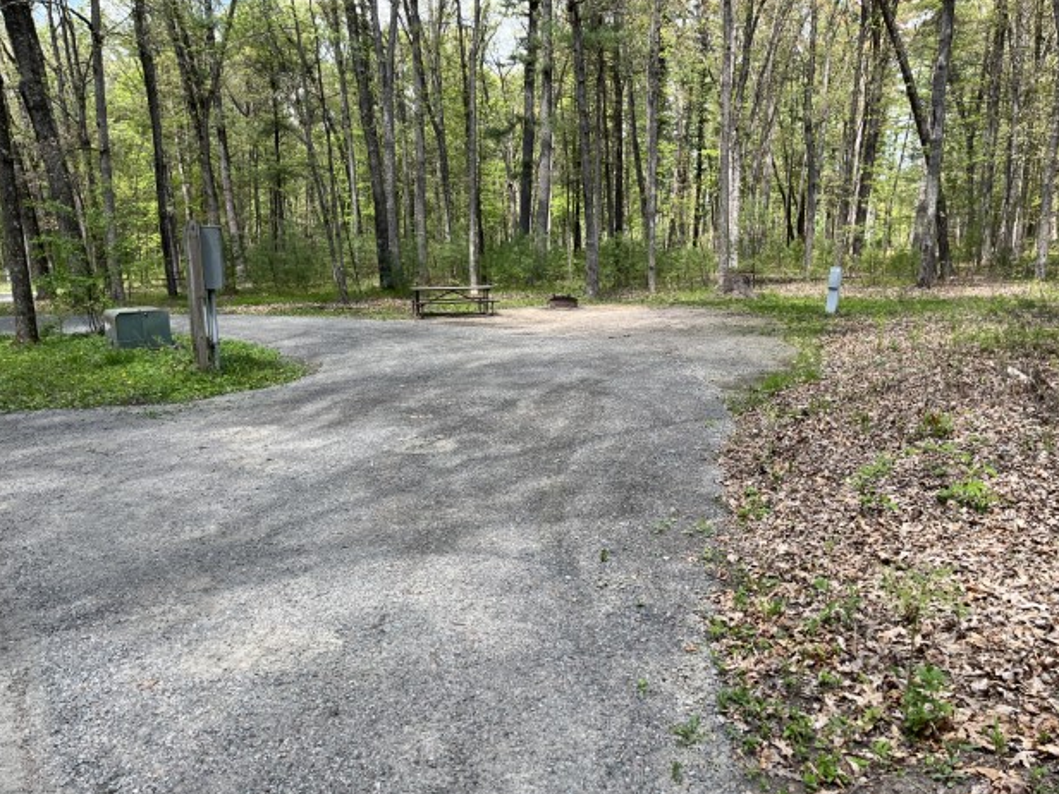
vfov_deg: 51.4
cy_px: 404
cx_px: 540
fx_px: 826
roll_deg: +0.3
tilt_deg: -8.7
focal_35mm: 27
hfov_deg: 65.3
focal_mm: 5.1
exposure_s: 1/761
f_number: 1.6
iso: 50
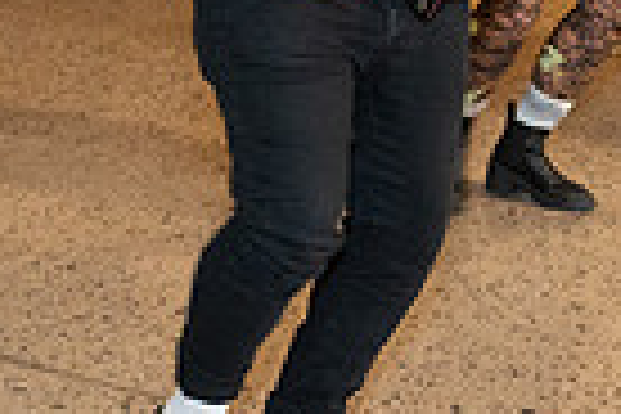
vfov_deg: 10.2
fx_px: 2242
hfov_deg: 15.5
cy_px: -200
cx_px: -9
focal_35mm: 130
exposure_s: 1/125
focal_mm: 31
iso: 6400
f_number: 4
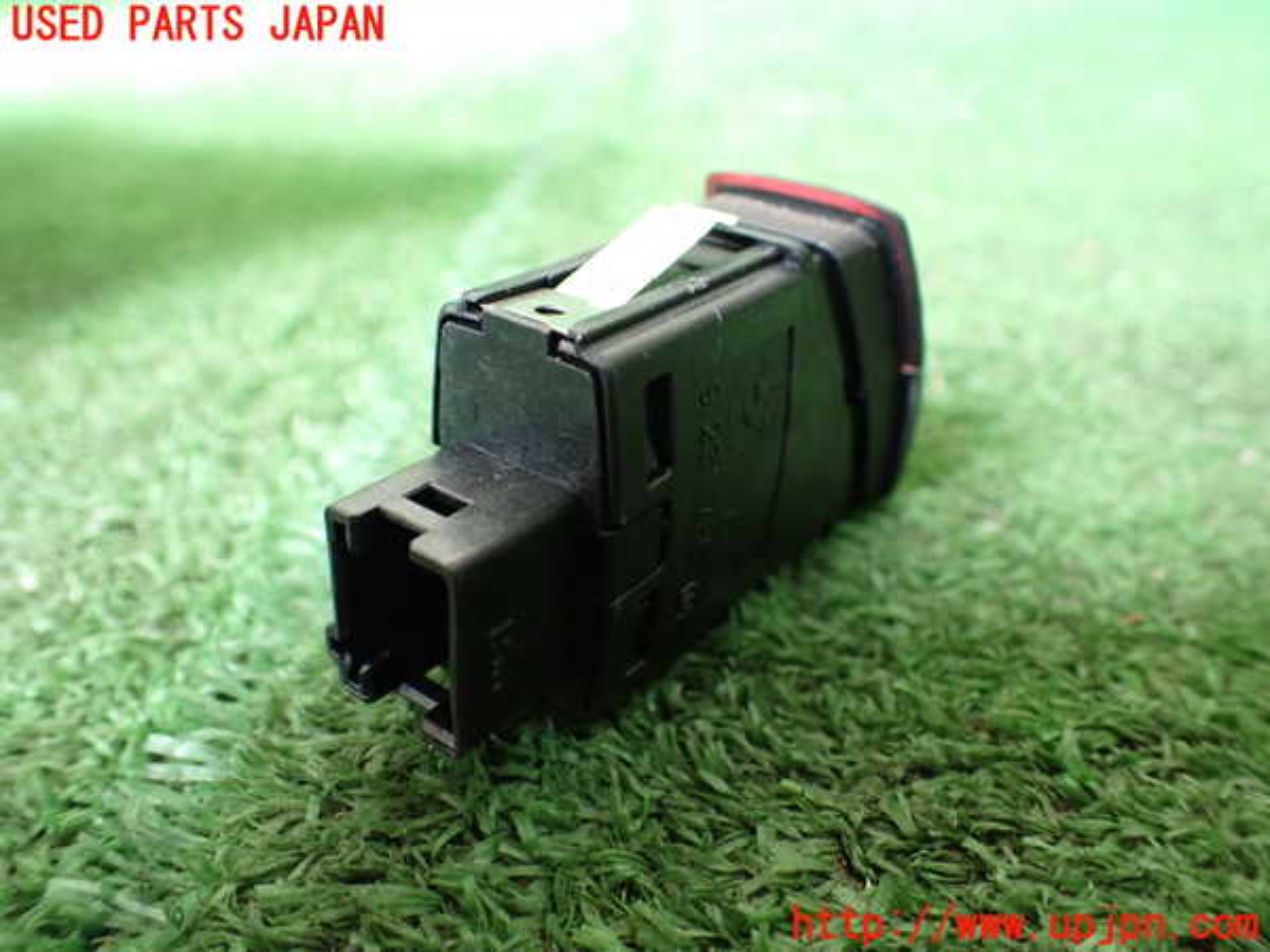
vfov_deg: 46.8
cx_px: 635
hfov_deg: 60.0
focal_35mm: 30
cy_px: 476
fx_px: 1101
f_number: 2.3
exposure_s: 1/100
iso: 800
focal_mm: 5.4
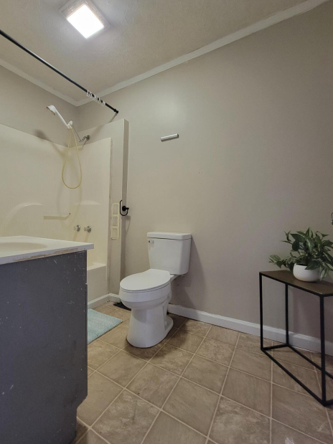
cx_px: 159
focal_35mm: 14
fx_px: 180
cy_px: 217
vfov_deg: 102.1
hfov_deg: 85.6
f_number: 2.2
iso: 640
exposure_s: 1/30
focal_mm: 2.2
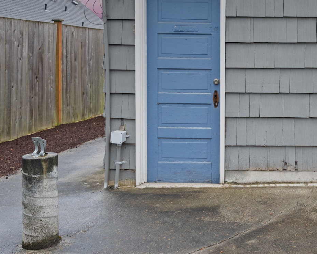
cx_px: 332
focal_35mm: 47
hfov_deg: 35.0
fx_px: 441
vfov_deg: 31.7
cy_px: 74
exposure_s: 1
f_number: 8
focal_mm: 21
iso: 250
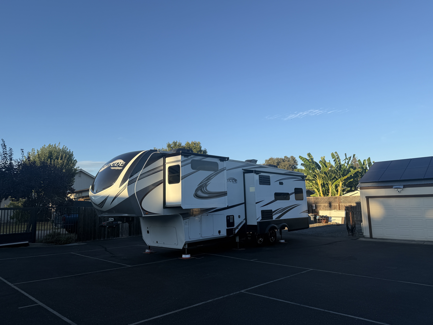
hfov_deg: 71.6
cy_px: 162
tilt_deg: +8.2
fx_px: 300
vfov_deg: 56.8
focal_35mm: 24
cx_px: 216
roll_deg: +2.8
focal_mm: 6.76
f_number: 1.78
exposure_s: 1/2232
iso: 80
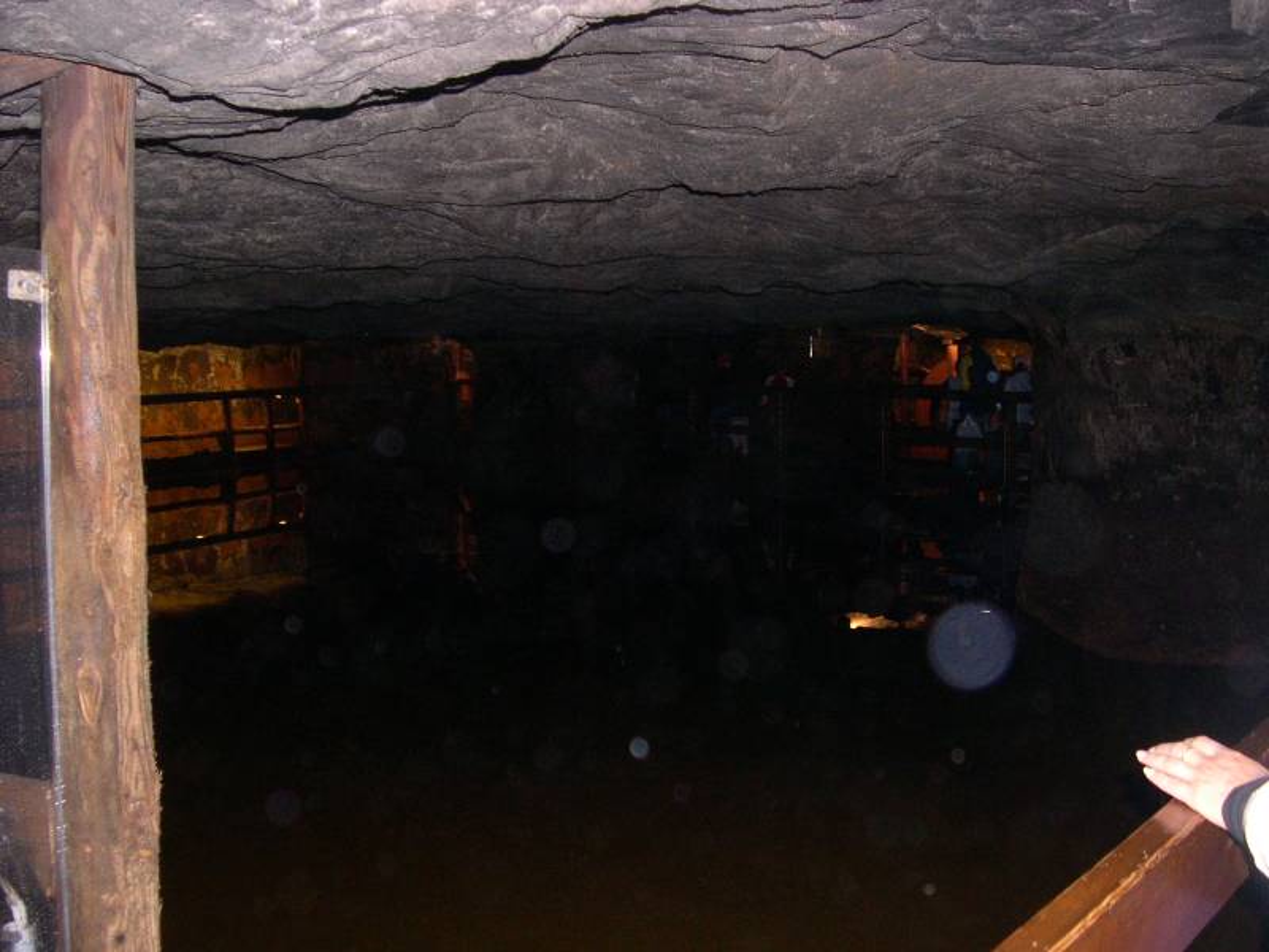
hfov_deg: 49.0
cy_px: 476
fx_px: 1393
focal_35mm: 38
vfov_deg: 37.7
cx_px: 634
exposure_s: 1/60
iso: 400
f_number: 2.8
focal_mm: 8
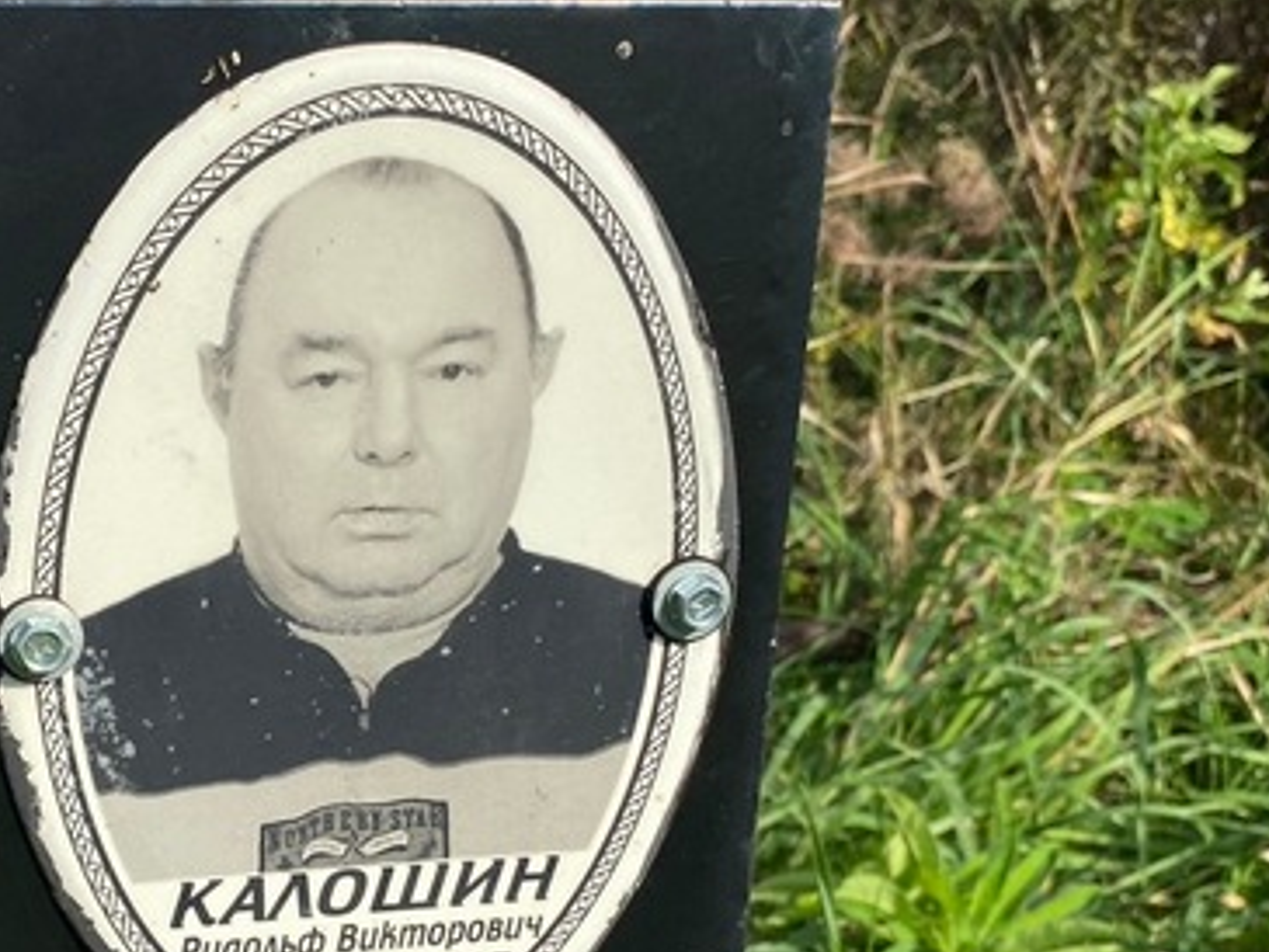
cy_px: 761
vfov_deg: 25.2
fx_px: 2090
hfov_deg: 32.9
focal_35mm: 57
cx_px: 275
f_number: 1.8
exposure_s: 1/2890
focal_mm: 4.25
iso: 32
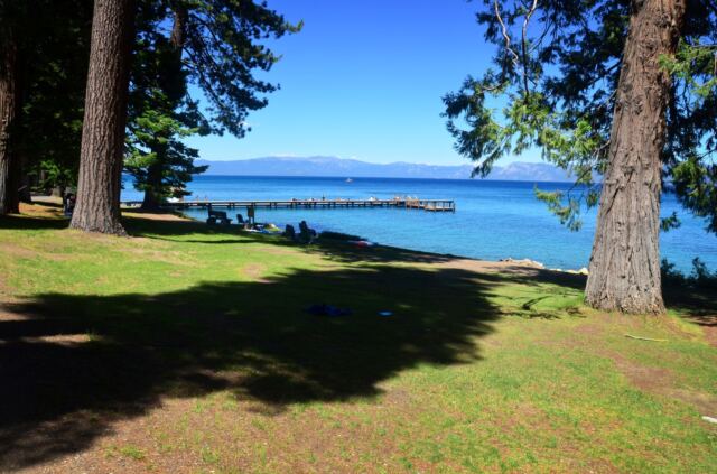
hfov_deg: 67.5
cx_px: 358
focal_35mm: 27
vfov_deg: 47.7
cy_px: 237
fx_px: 536
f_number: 16
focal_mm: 18
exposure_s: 1/100
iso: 200
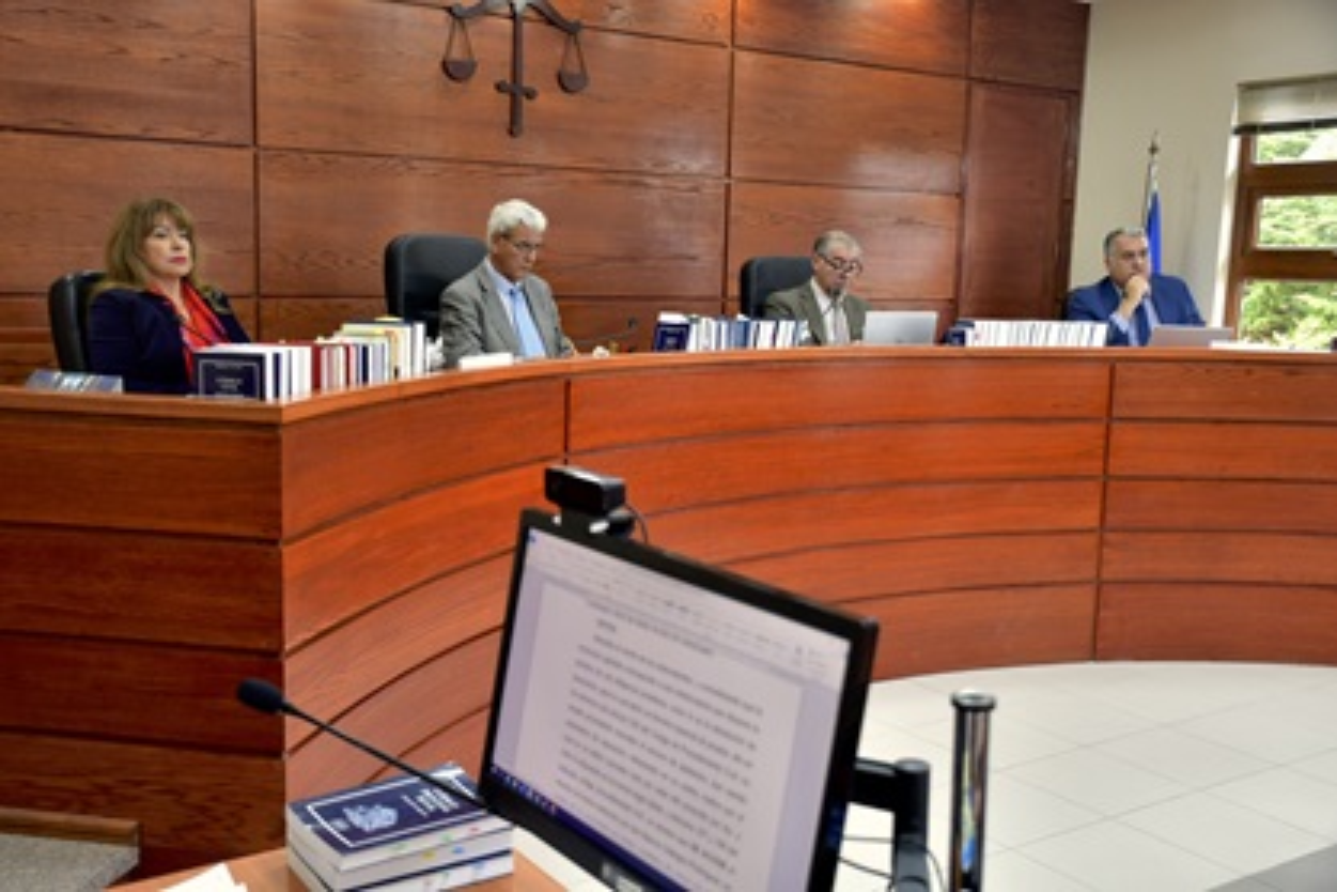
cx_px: 668
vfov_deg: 36.9
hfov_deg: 53.1
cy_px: 446
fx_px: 1337
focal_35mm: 36
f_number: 4
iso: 320
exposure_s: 1/50
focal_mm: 24
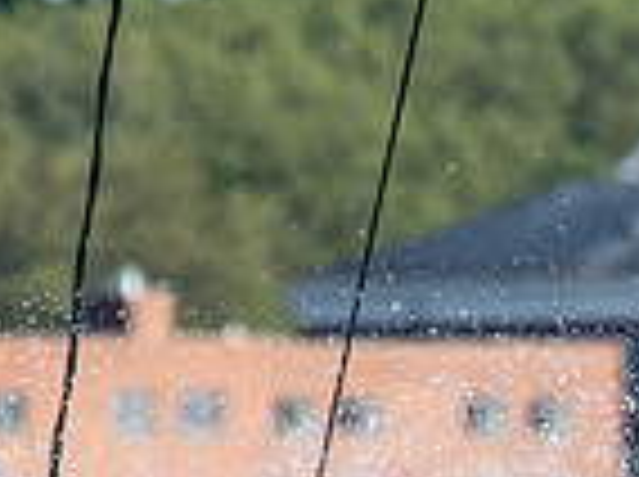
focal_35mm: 3293
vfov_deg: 0.5
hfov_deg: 0.6
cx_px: 796
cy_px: 760
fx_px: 60685
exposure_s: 1/2000
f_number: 5.6
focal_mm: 420
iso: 500
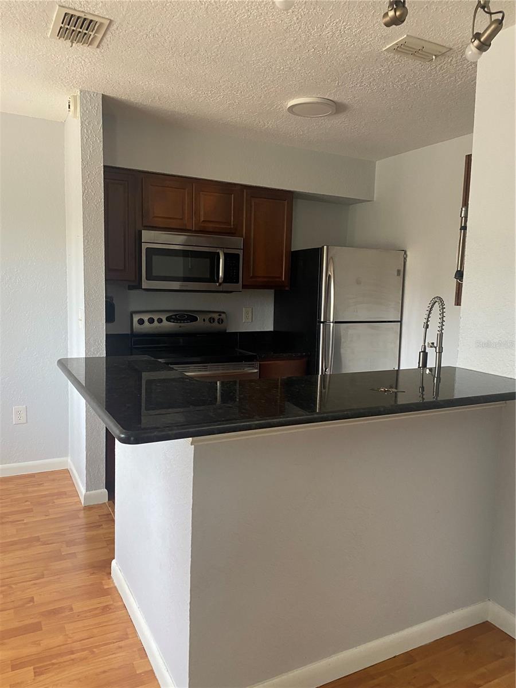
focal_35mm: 26
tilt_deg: -4.3
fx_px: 517
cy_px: 344
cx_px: 258
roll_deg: -1.3
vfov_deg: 67.3
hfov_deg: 53.1
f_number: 1.8
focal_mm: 4.25
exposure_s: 1/60
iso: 160
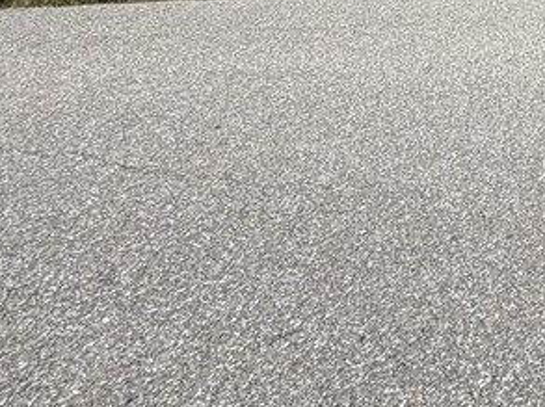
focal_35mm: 49
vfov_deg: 22.8
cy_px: -238
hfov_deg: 23.6
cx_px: 937
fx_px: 771
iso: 20
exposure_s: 1/1285
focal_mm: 2.22
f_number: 2.2
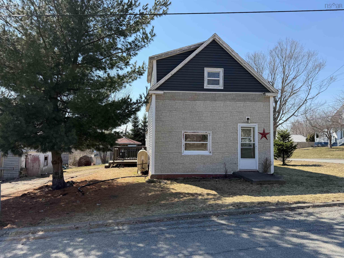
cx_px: 172
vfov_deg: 56.8
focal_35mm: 24
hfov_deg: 71.6
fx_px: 239
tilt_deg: +3.6
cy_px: 129
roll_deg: -1.1
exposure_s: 1/2703
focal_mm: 6.76
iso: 100
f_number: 1.78
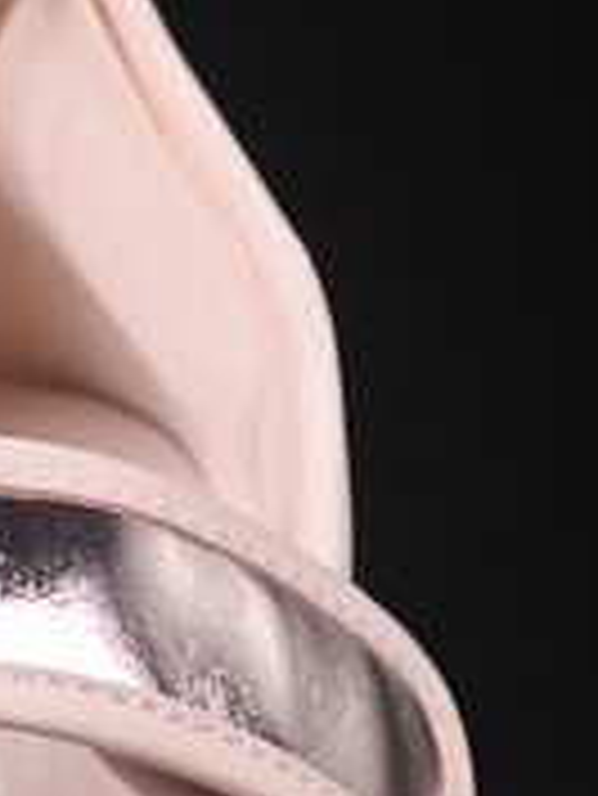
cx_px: -436
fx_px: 10100
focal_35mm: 439
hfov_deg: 3.4
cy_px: 1322
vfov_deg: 4.5
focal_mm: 50
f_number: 8
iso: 160
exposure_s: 1/80
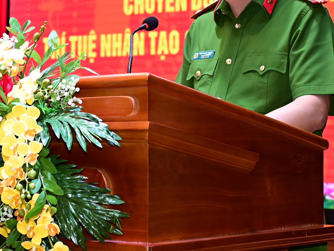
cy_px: 21
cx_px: 128
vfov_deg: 15.1
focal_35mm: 97
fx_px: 936
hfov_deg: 20.2
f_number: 5.6
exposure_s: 1/125
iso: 1600
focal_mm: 46
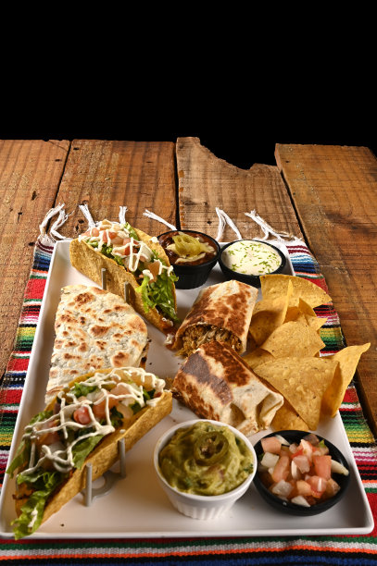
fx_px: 629
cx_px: 188
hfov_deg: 33.3
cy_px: 283
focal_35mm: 40
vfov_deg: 48.5
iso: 200
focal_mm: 40
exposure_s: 1/100
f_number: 16
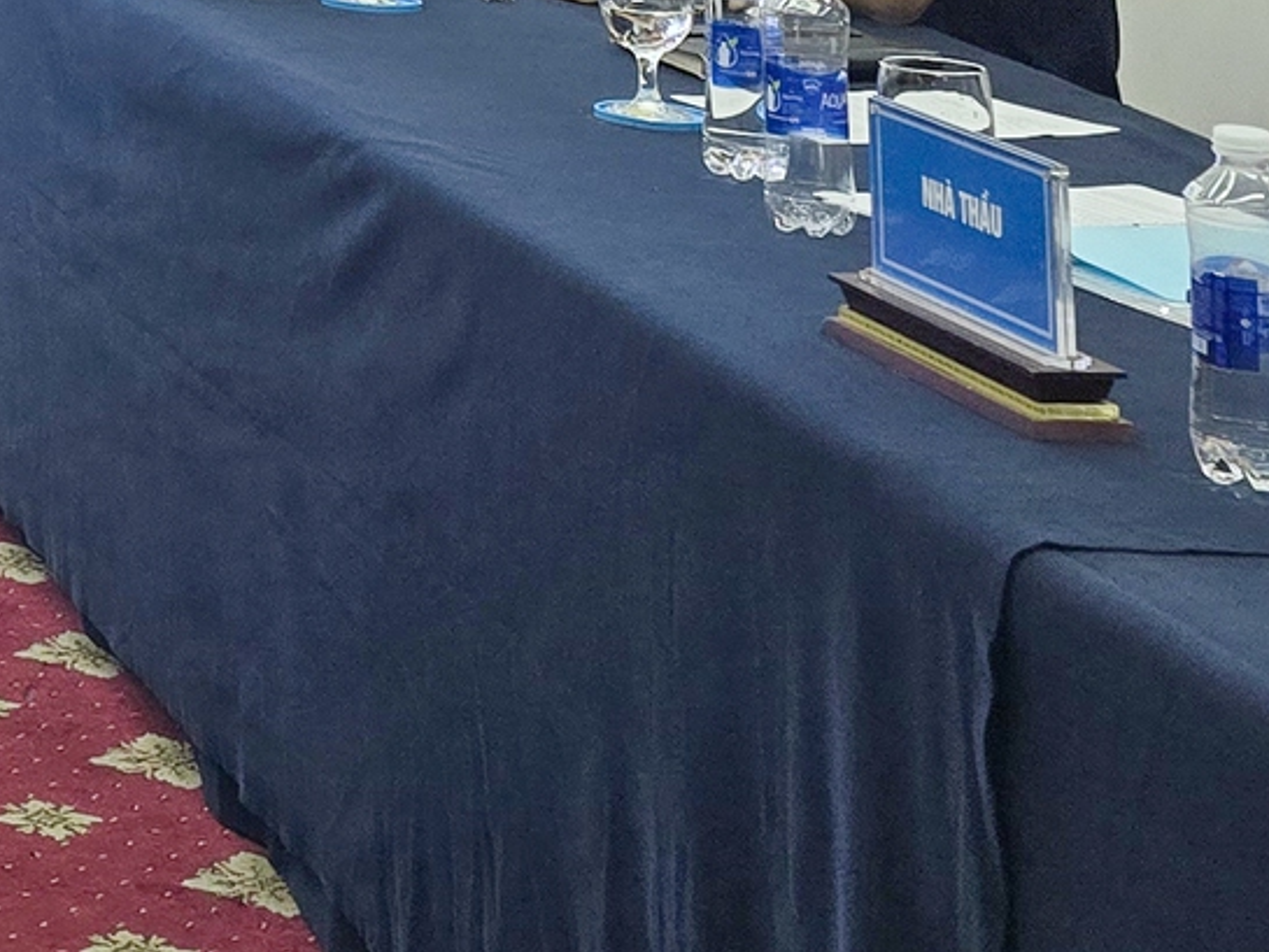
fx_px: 3960
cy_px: -980
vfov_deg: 12.1
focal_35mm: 108
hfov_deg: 15.3
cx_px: -1108
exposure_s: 1/60
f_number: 1.7
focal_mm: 6.3
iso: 100
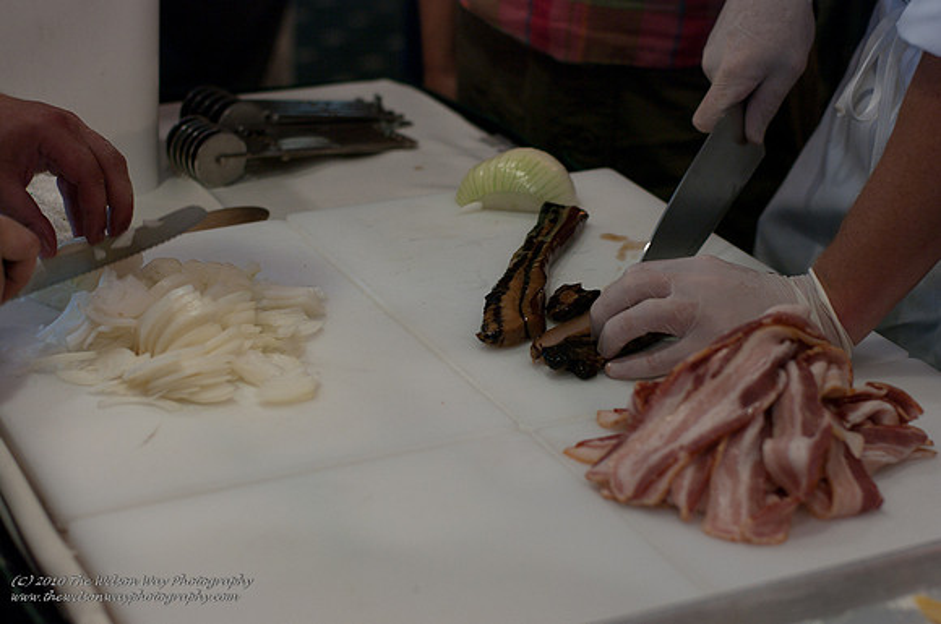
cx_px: 470
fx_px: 1958
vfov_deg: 18.1
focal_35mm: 75
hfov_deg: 27.0
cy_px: 312
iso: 800
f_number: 2.8
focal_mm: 50
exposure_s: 1/180
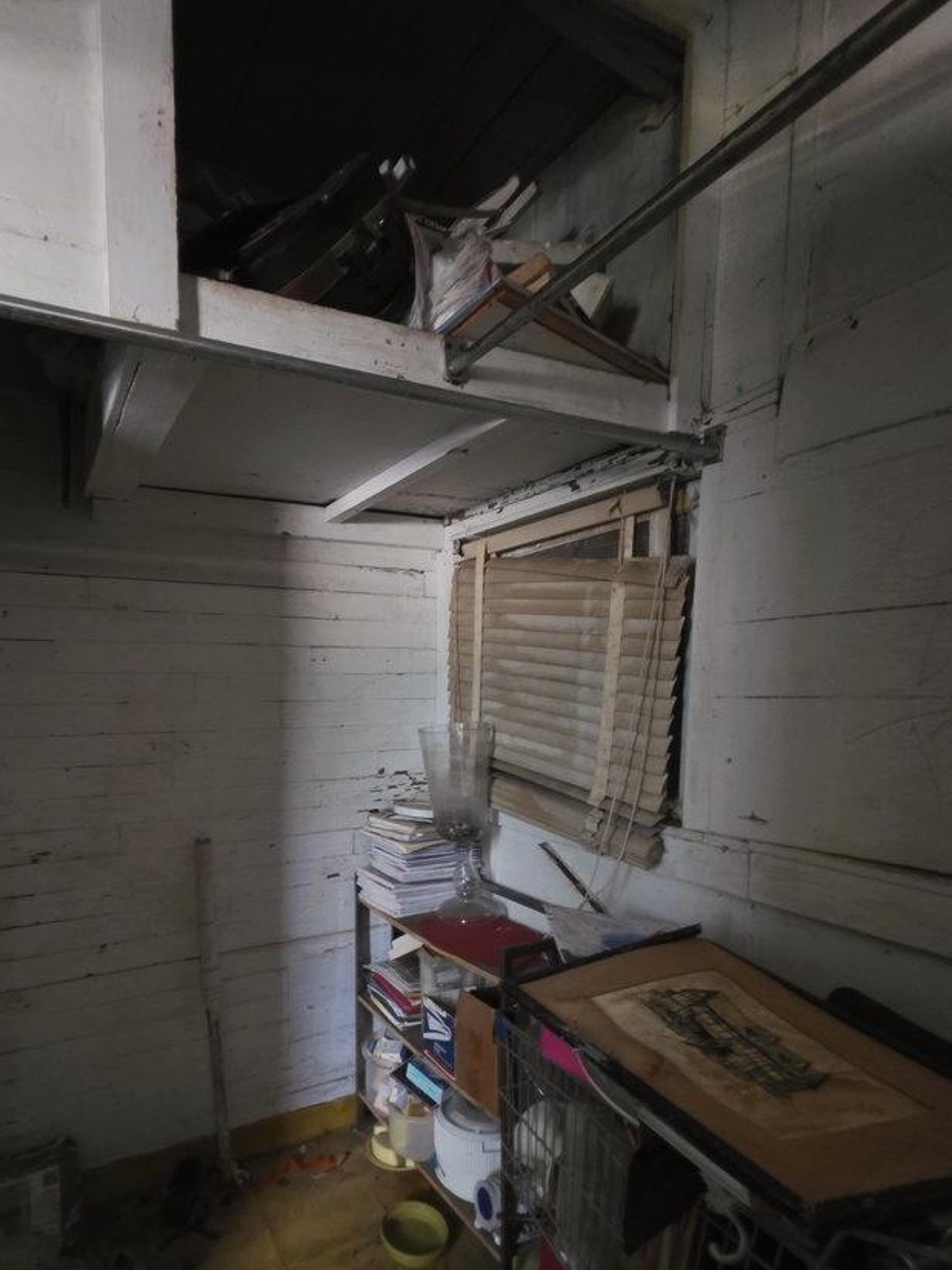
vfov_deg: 90.3
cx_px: 341
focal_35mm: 17
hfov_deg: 73.1
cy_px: 738
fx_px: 624
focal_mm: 2.2
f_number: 1.9
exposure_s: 1/24
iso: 1000
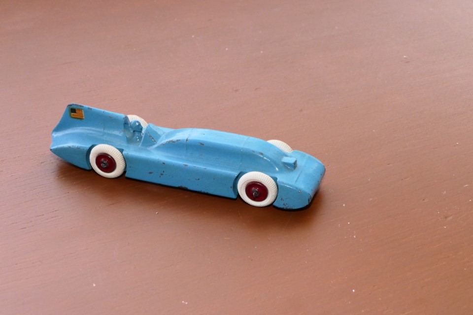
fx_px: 762
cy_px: 158
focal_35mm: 58
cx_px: 236
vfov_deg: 23.4
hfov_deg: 34.5
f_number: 8
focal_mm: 21.3
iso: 1600
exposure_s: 1/80
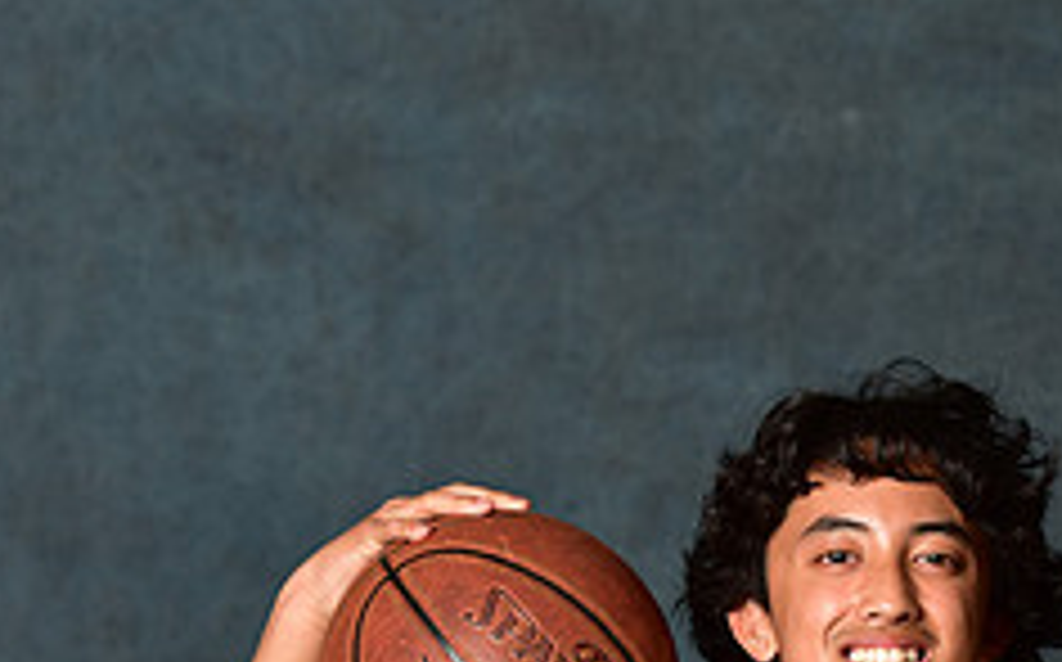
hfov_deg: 7.6
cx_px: 1062
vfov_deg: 4.7
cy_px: 790
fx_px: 7981
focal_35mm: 276
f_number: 4.5
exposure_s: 1/160
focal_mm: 110
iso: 200
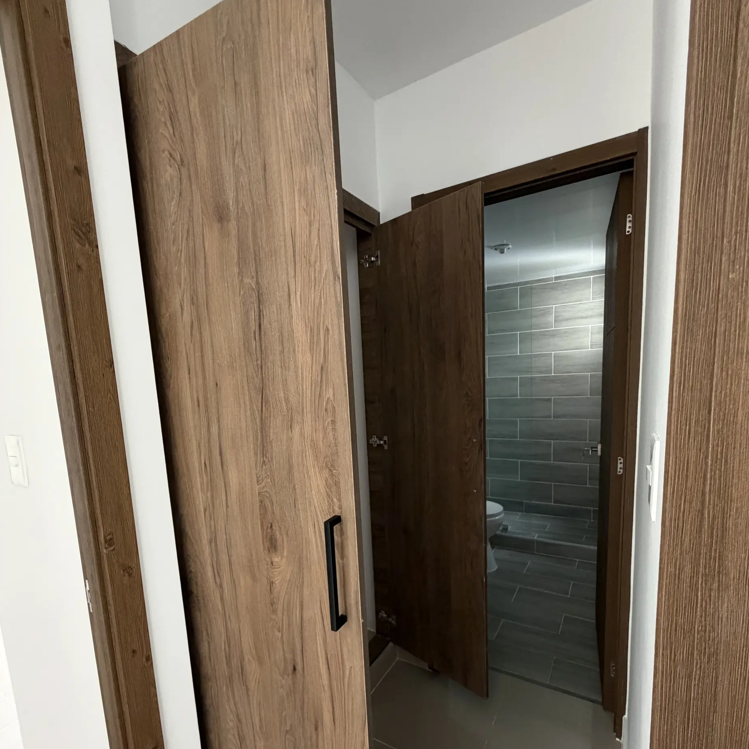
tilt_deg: -8.4
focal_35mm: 17
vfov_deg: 83.2
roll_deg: +3.3
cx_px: 383
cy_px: 438
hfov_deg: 84.0
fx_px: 416
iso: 400
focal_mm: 2.22
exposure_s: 1/60
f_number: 2.2
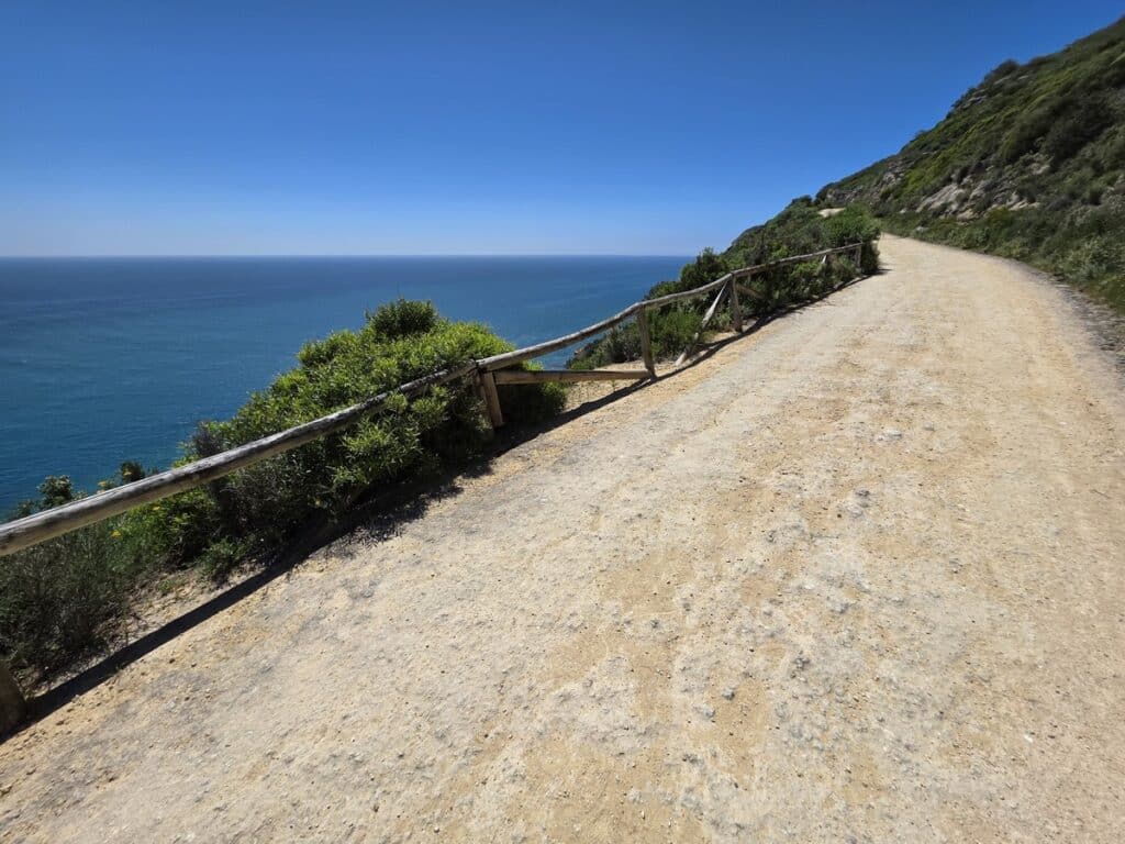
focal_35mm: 13
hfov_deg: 106.2
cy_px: 422
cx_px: 562
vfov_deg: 89.9
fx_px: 422
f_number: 1.9
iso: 40
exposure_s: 1/4865
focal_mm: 2.2
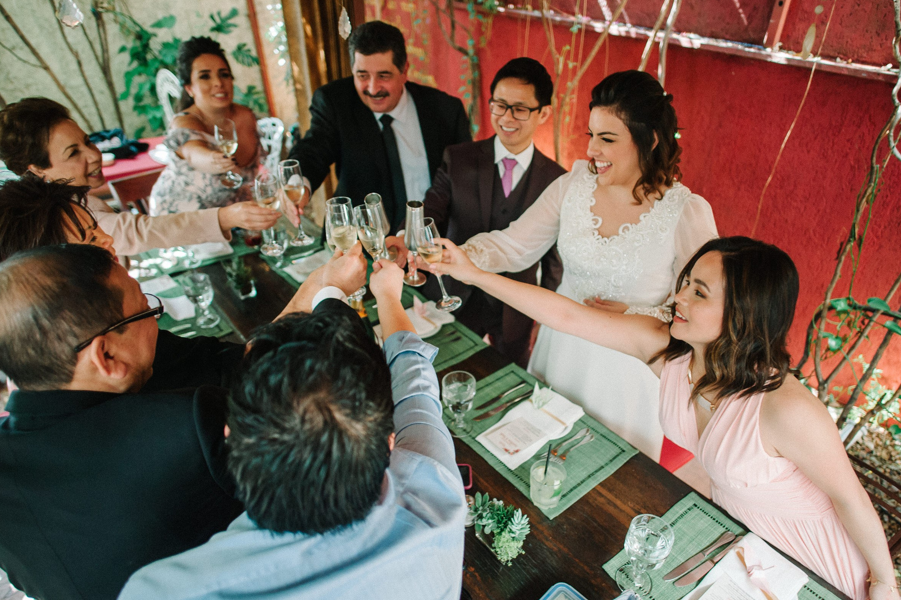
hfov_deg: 78.6
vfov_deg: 57.1
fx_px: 550
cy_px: 320
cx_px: 474
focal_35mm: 22
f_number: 1.8
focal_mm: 20
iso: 1000
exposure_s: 1/125
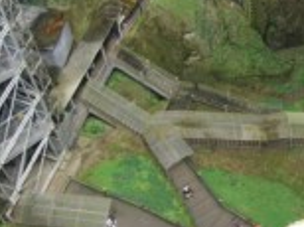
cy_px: 93
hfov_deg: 19.1
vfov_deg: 14.9
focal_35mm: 99
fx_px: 868
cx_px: 324
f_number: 2.8
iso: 64
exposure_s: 1/58.7
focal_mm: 7.8
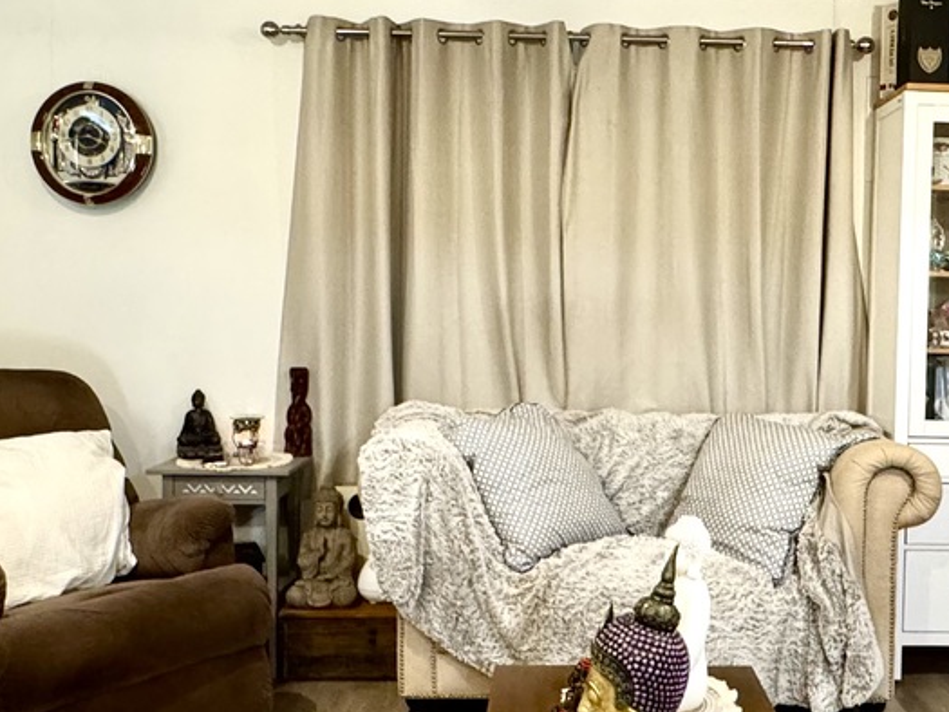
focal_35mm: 40
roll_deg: -0.2
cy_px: 344
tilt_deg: -3.0
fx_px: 1097
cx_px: 597
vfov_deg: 36.0
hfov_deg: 46.4
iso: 500
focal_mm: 2.22
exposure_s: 1/50
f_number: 2.2
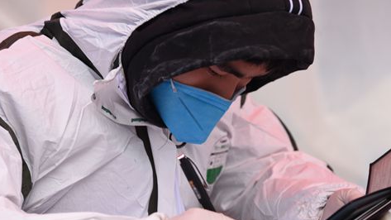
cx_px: 190
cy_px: 125
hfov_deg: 22.9
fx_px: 964
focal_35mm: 93
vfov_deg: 13.0
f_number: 4.5
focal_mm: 70
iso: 80
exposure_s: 1/100
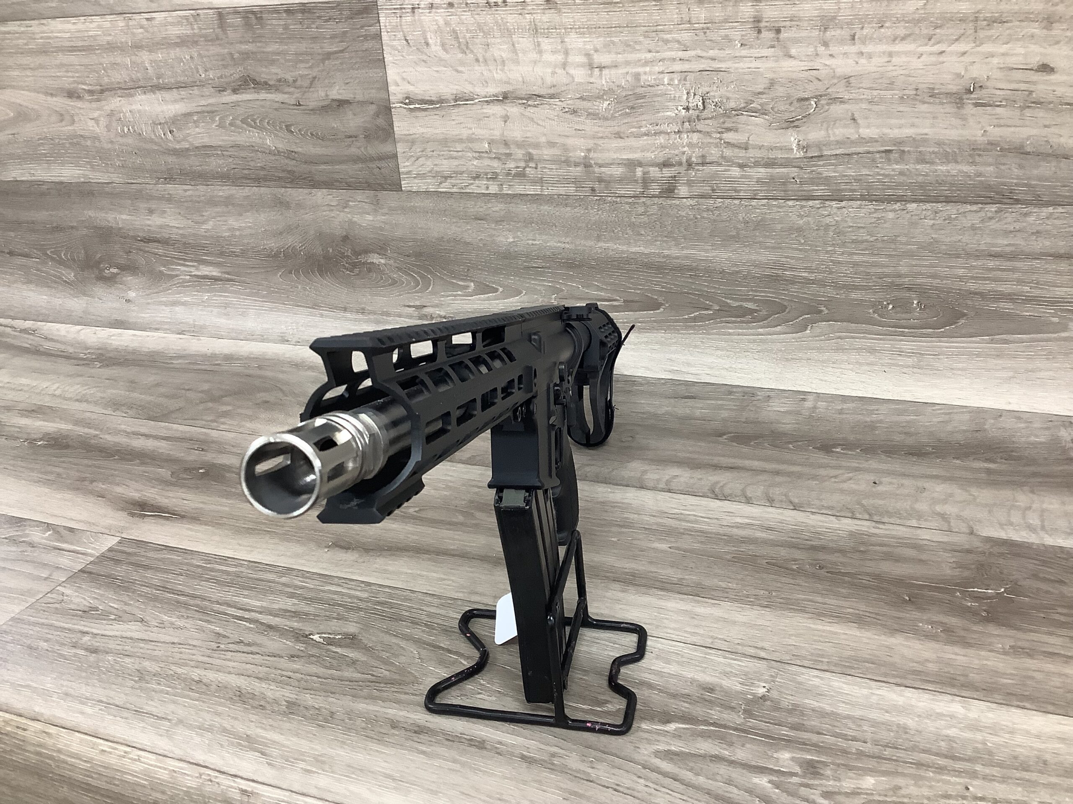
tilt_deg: -26.8
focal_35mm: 31
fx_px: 961
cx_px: 536
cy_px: 402
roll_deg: +3.0
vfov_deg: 45.4
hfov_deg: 58.4
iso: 125
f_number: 2.4
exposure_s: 1/60
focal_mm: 3.3
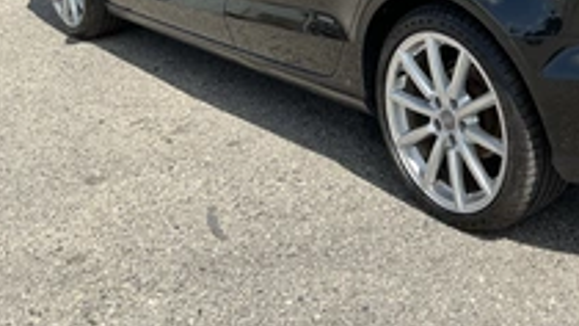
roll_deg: +1.5
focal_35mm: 58
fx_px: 890
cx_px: 516
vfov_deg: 19.7
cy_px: -47
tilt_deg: -8.8
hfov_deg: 34.2
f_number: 1.8
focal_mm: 3
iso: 25
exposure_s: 1/1144
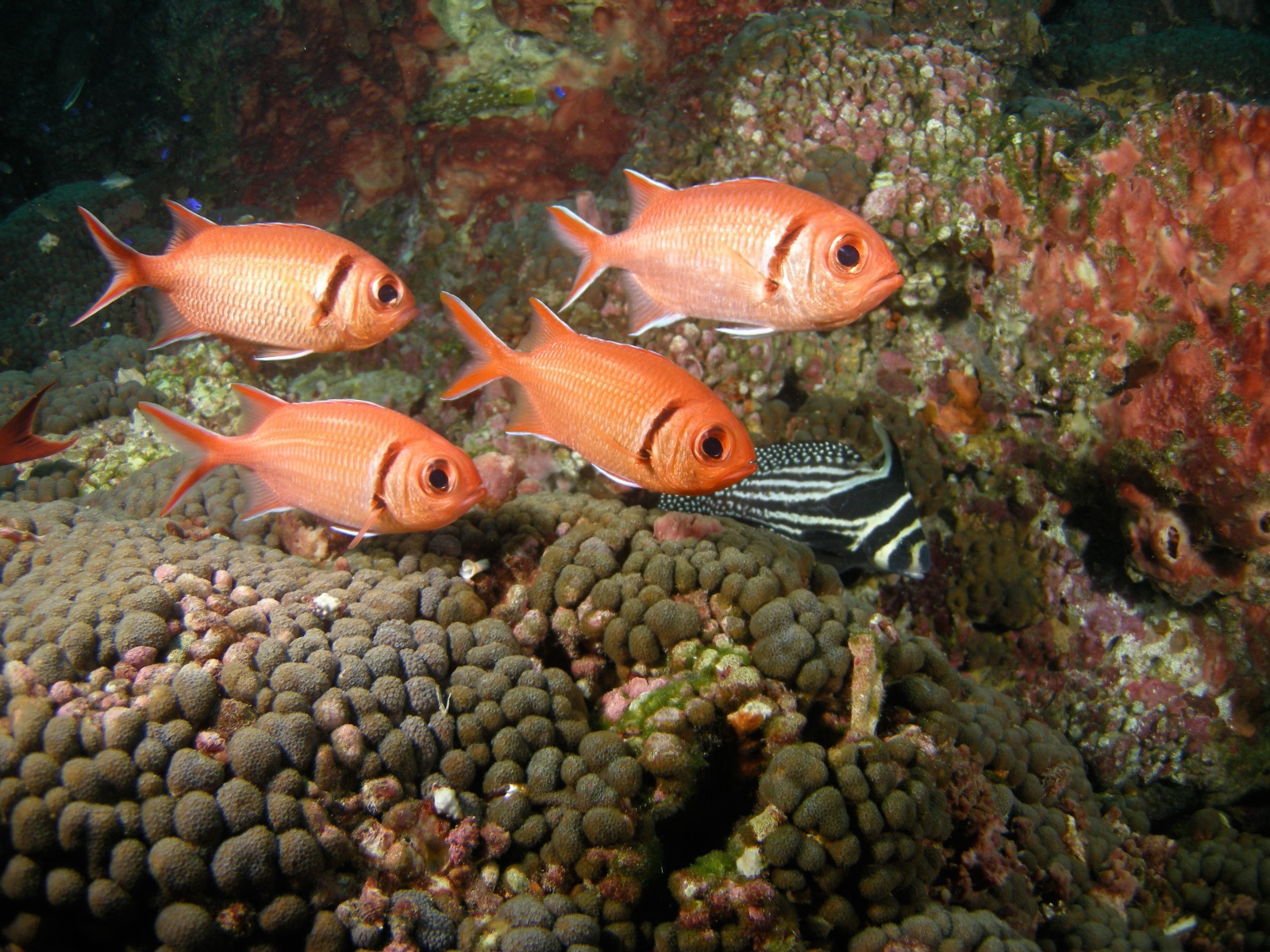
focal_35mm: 36
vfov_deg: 39.7
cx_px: 635
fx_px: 1321
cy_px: 476
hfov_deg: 51.4
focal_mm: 7.5
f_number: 2.7
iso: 64
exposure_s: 1/60
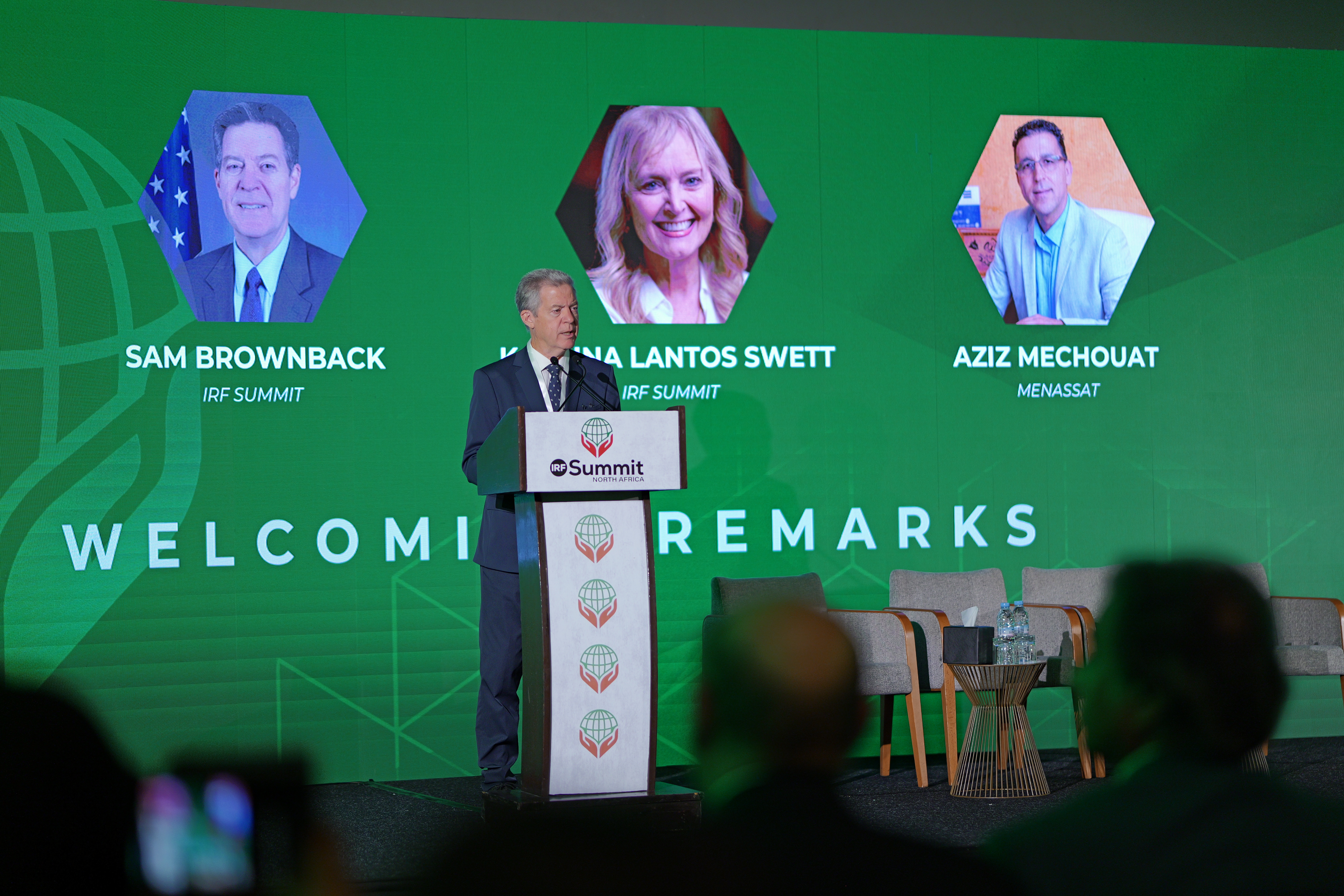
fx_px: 3173
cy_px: 448
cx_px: 672
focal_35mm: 85
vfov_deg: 16.1
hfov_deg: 23.9
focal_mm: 85
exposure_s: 1/160
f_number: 1.8
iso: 400
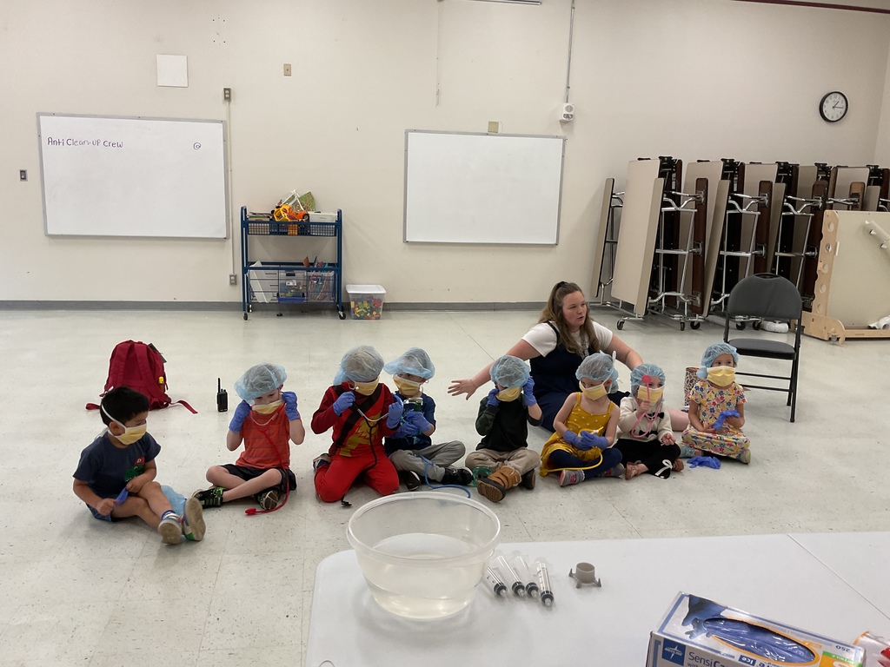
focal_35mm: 29
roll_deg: -1.8
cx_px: 445
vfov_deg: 48.2
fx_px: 746
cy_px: 334
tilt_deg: -11.2
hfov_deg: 61.7
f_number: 1.8
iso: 40
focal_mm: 3
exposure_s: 1/60
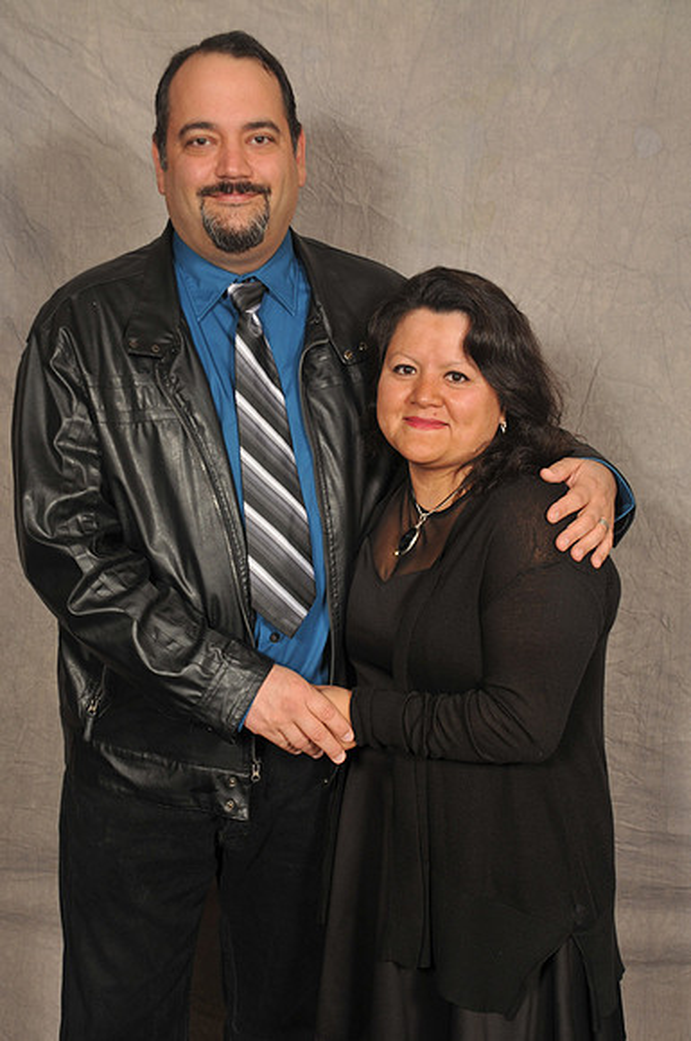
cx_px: 346
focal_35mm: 57
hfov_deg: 23.7
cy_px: 520
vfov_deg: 35.1
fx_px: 1646
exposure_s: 1/125
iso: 200
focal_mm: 38
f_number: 5.6
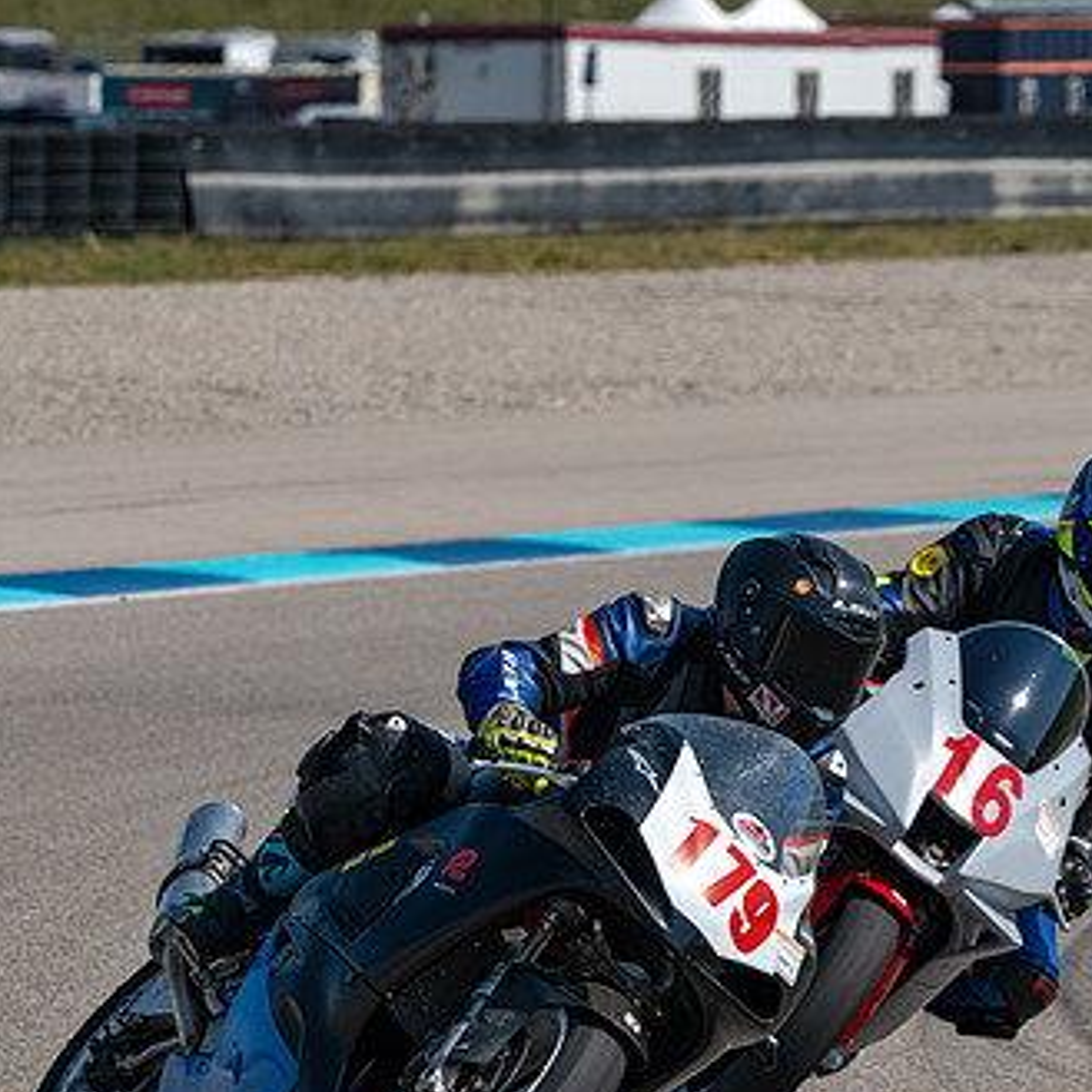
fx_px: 15490
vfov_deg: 4.0
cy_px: 559
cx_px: 624
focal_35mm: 434
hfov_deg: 4.0
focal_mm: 290
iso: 400
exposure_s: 1/1250
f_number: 11
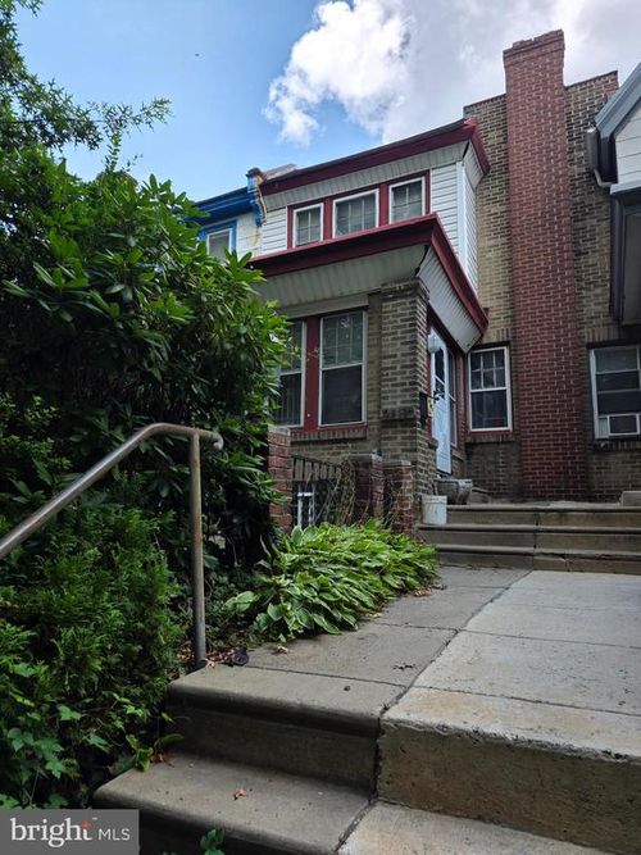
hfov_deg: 58.9
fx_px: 568
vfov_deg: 73.9
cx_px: 320
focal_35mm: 23
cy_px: 428
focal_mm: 6.25
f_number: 1.7
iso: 80
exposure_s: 1/1339
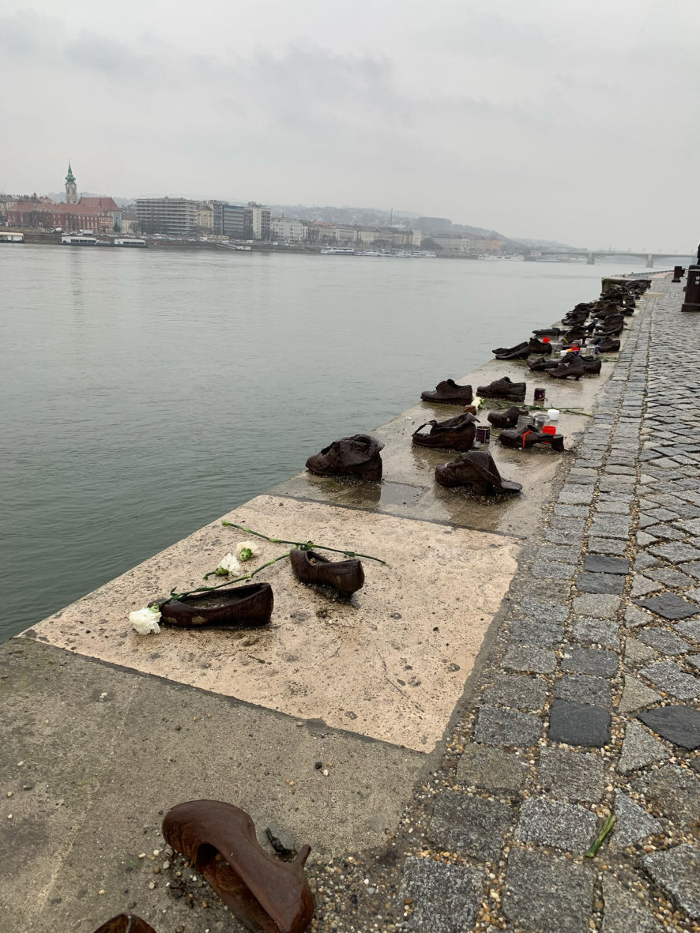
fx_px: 701
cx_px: 350
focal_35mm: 26
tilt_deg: -15.3
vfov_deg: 67.3
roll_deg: -2.5
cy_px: 466
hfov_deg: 53.1
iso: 25
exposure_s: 1/122
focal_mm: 4.25
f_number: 1.8
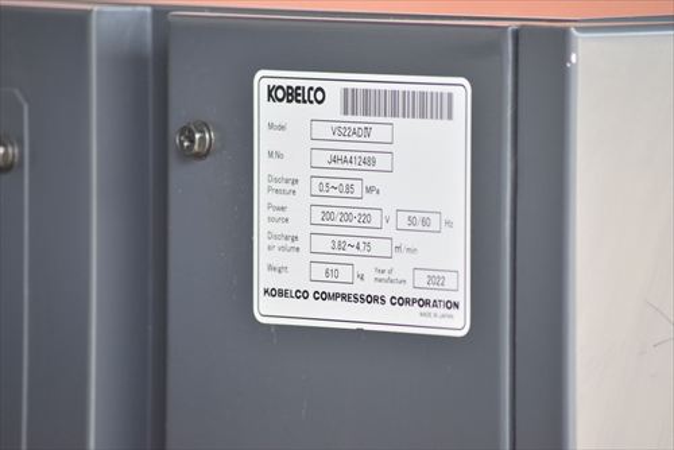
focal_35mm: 450
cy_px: 225
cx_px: 337
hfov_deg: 4.6
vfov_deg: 3.1
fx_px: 8430
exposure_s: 1/400
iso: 1250
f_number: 6.3
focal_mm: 300
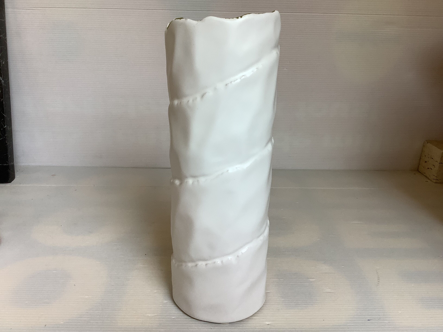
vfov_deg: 45.4
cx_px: 222
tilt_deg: -18.1
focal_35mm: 31
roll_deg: -0.7
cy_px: 166
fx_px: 397
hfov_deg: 58.4
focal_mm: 3.3
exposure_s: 1/100
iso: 50
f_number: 2.4
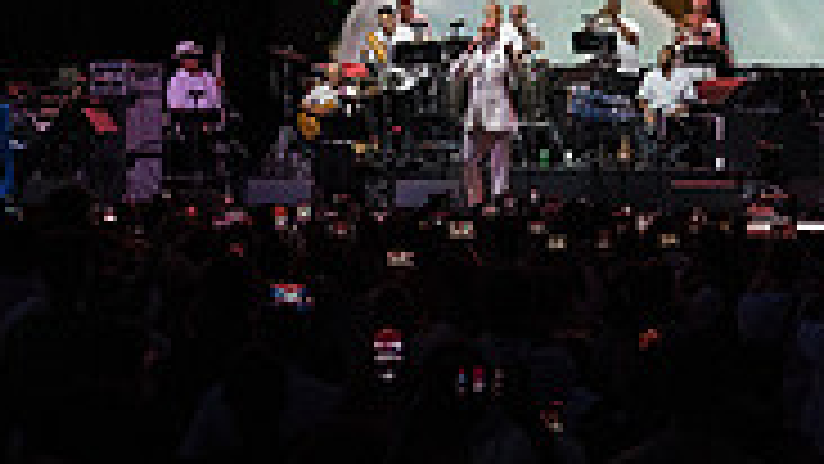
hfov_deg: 16.5
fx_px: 2841
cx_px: 468
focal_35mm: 130
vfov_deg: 9.3
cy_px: 128
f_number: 4
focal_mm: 38
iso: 4000
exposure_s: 1/500
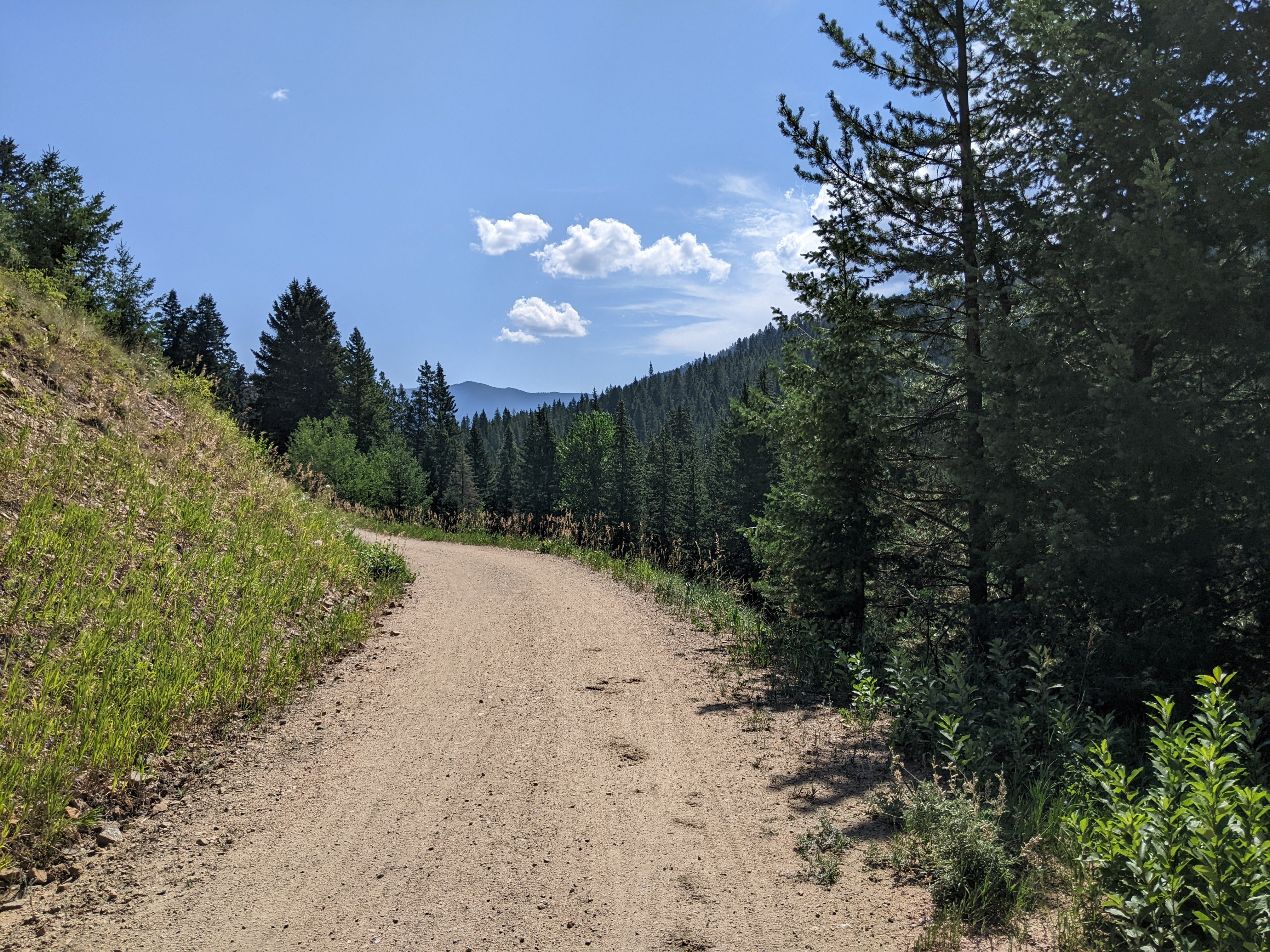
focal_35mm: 27
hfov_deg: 65.3
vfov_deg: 51.4
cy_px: 476
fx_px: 991
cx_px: 635
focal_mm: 4.44
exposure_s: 1/4695
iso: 47
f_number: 1.8
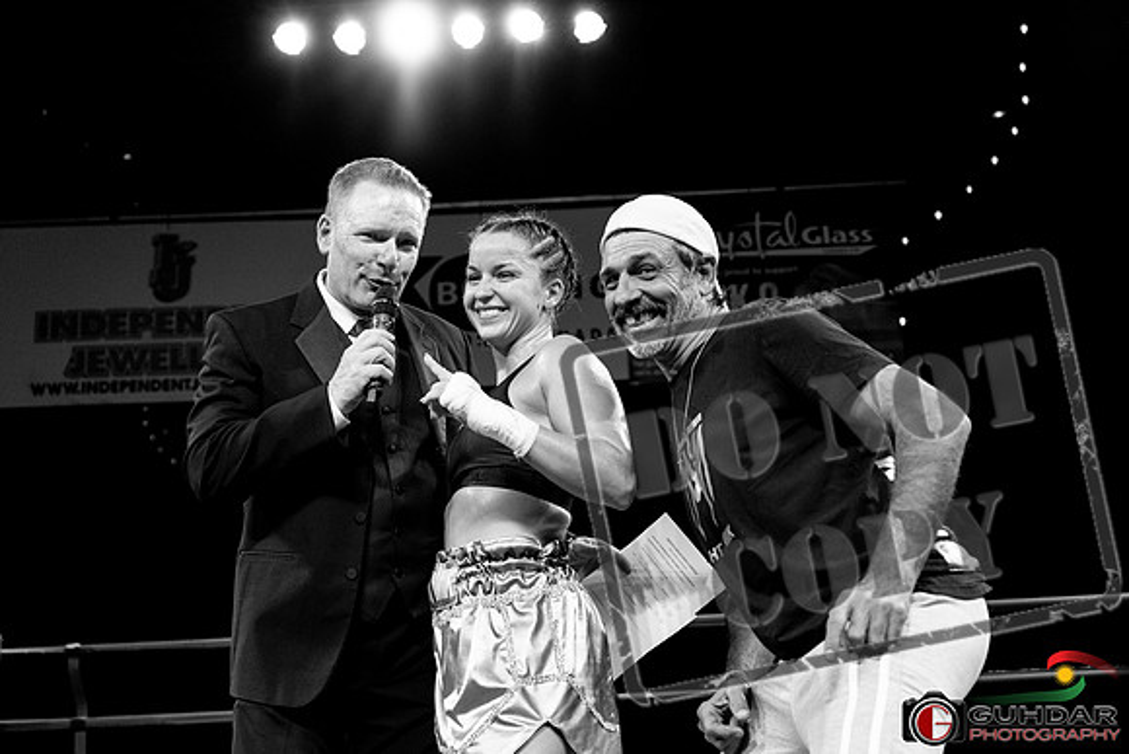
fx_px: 1537
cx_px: 564
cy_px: 377
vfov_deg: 27.5
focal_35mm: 49
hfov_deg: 40.3
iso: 3200
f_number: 4
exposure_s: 1/800
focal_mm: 49
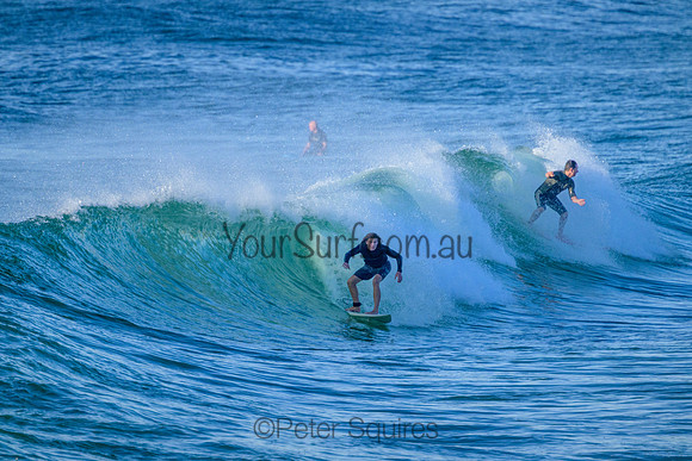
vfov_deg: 1.7
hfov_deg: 2.6
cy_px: 230
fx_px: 15381
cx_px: 346
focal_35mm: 800
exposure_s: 1/2000
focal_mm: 800
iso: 1400
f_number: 11
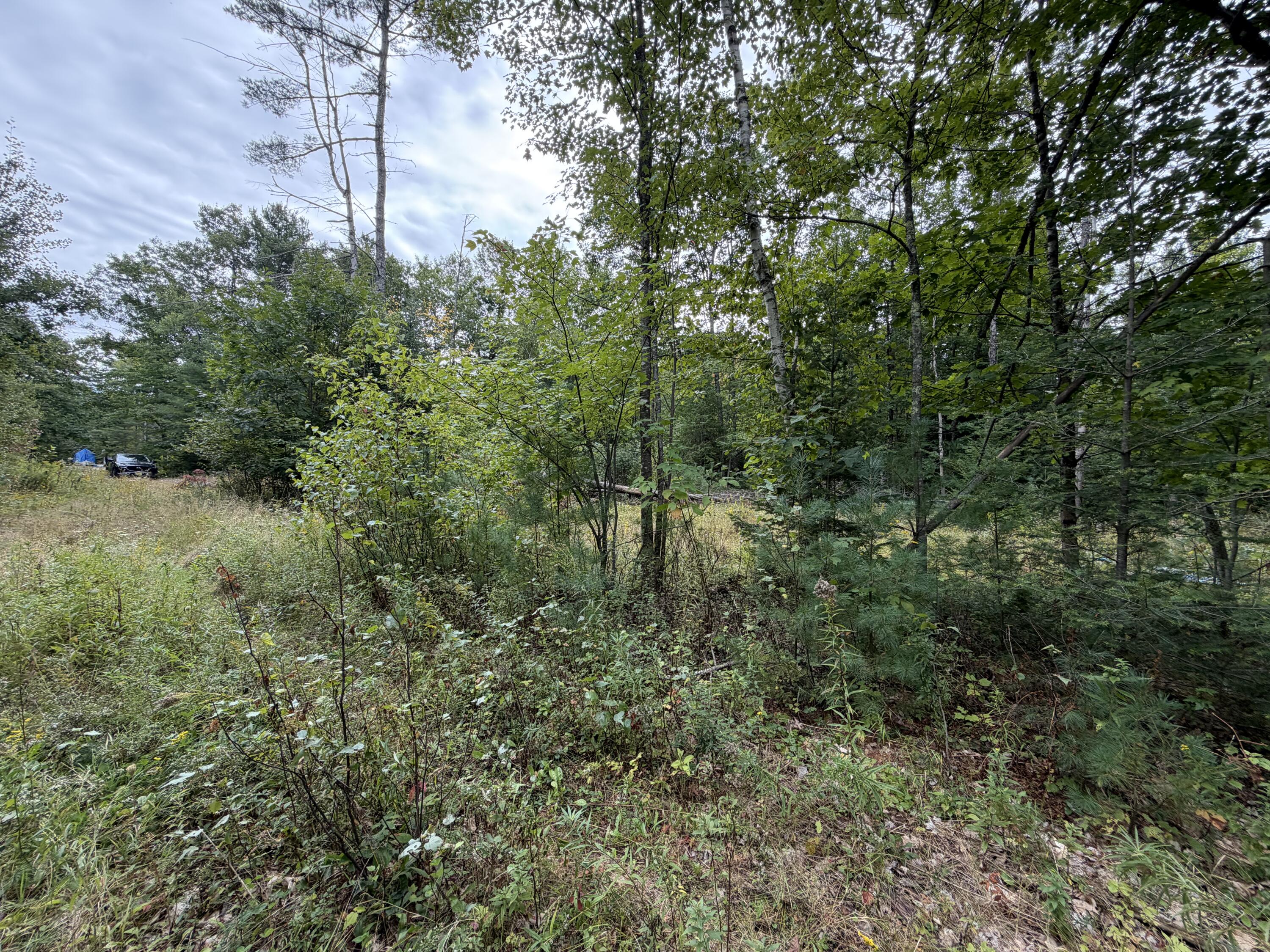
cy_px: 476
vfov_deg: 85.7
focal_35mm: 14
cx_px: 635
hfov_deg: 102.1
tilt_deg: -2.3
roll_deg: -1.9
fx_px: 514
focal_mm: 2.22
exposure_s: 1/300
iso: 50
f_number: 2.2
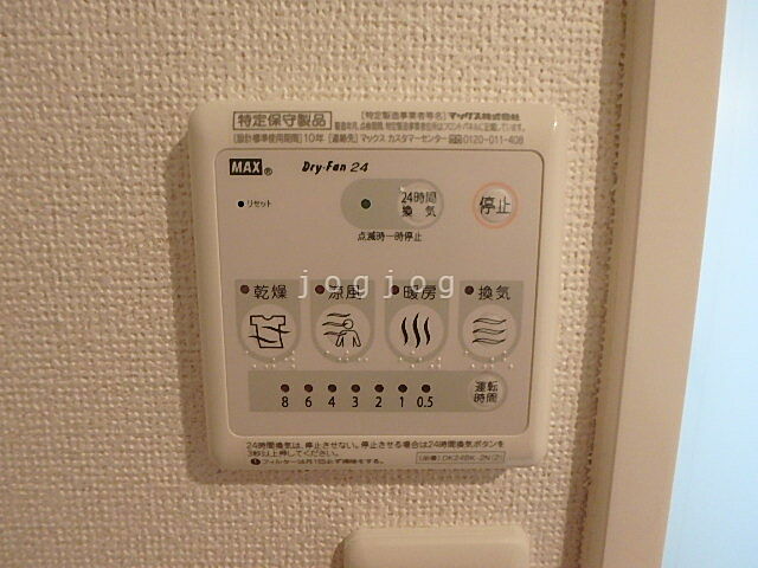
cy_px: 284
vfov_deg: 63.4
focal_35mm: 21
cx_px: 379
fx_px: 460
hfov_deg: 79.0
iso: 640
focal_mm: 3.7
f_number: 3.5
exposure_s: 1/30
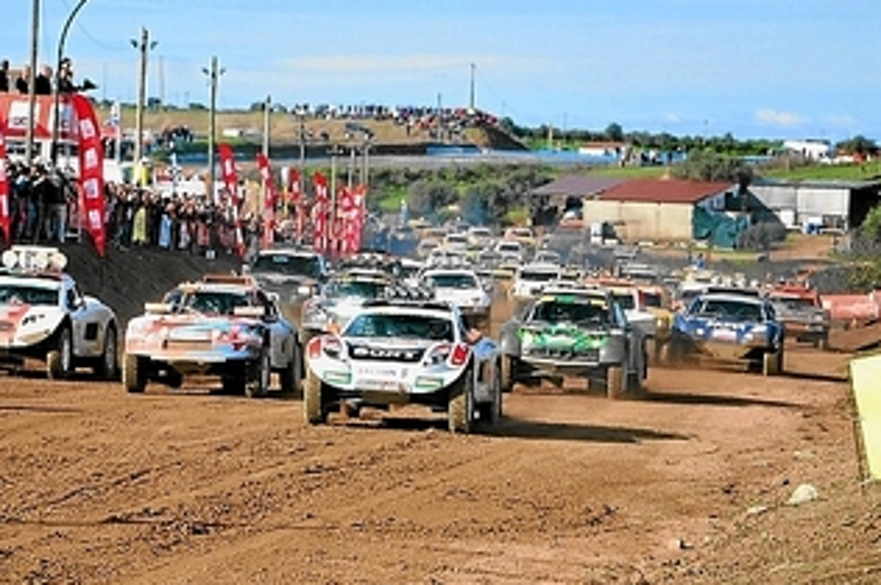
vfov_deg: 8.0
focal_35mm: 171
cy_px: 233
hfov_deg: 12.0
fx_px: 4180
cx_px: 318
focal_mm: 80
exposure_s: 1/800
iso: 400
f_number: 5.6
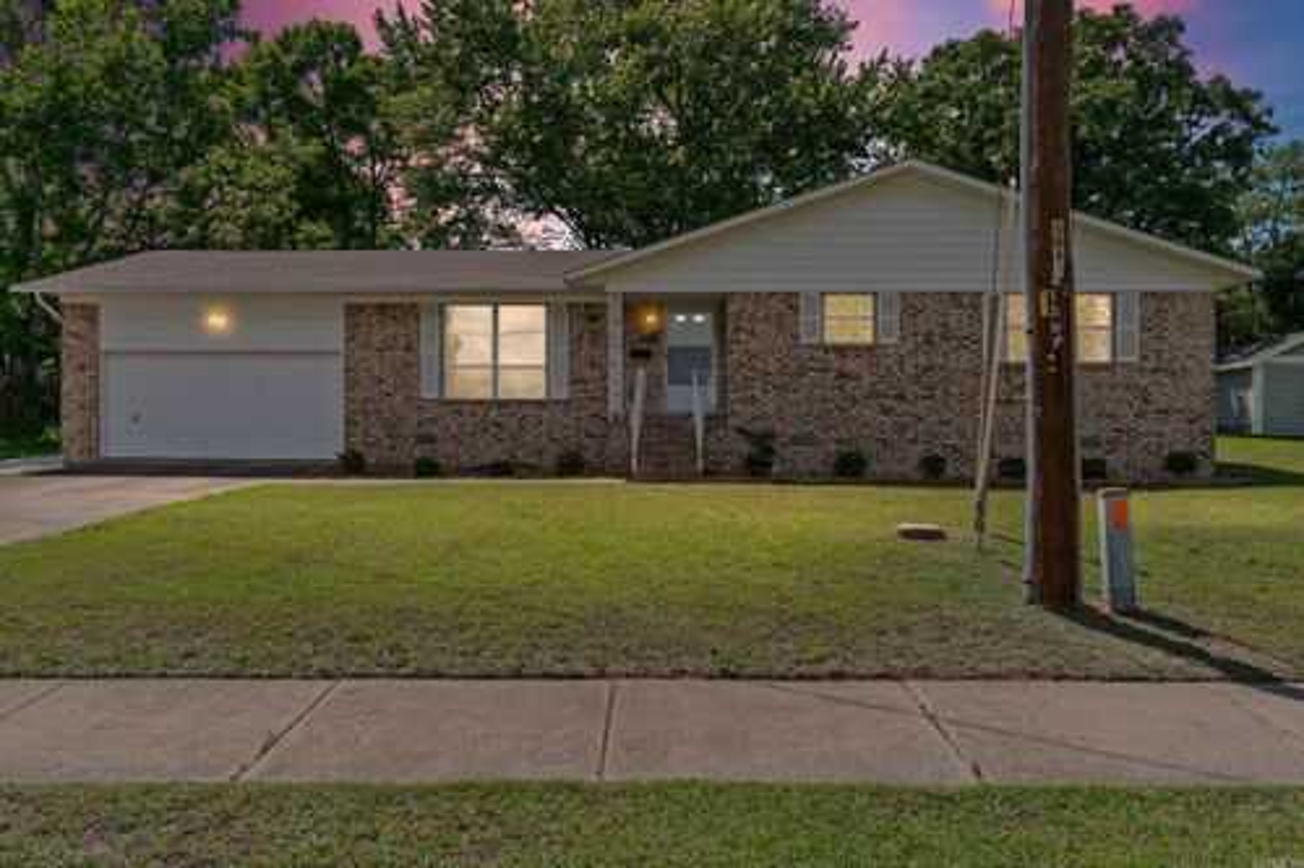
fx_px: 978
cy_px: 434
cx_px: 652
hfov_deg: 67.4
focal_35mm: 27
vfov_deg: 47.9
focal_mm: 18
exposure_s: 1/160
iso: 250
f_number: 9
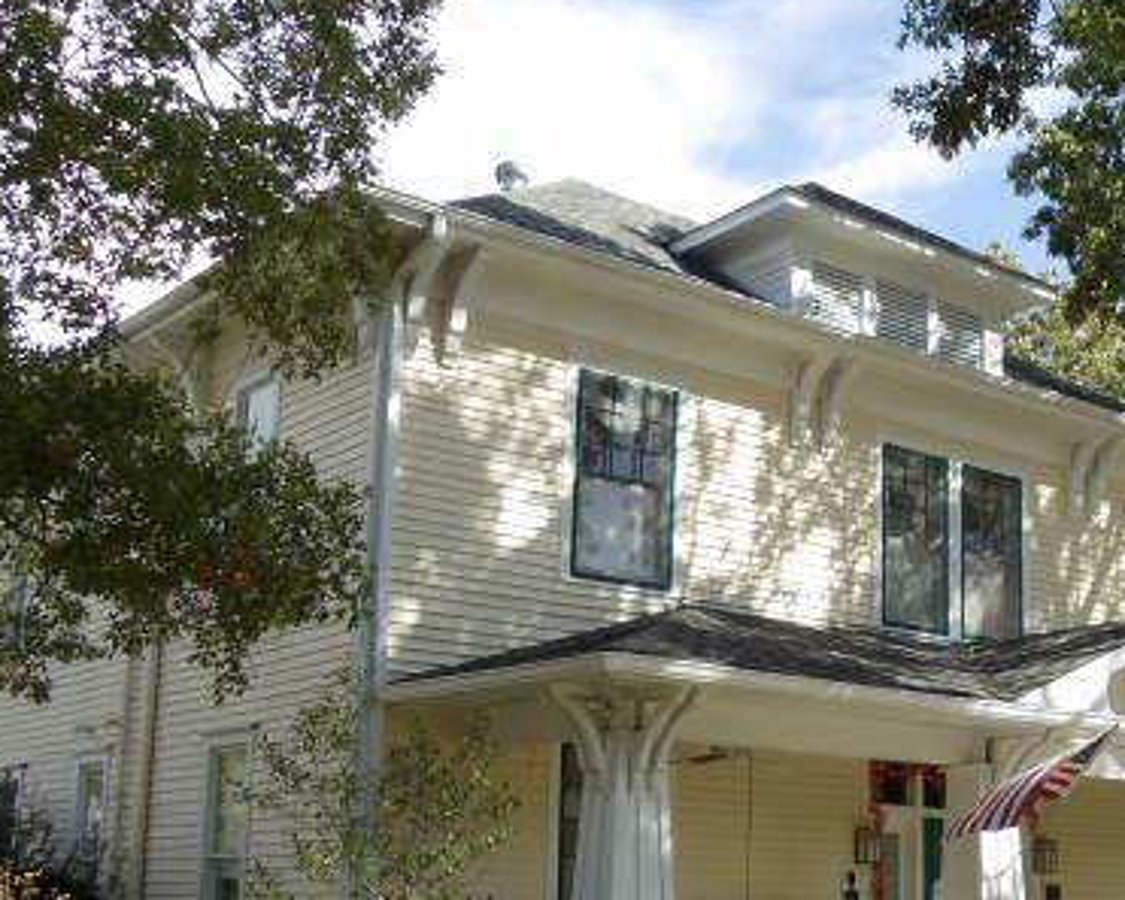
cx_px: 852
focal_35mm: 74
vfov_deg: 20.6
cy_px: 612
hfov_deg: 25.4
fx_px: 2465
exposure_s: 1/400
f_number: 3.5
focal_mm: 6
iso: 80
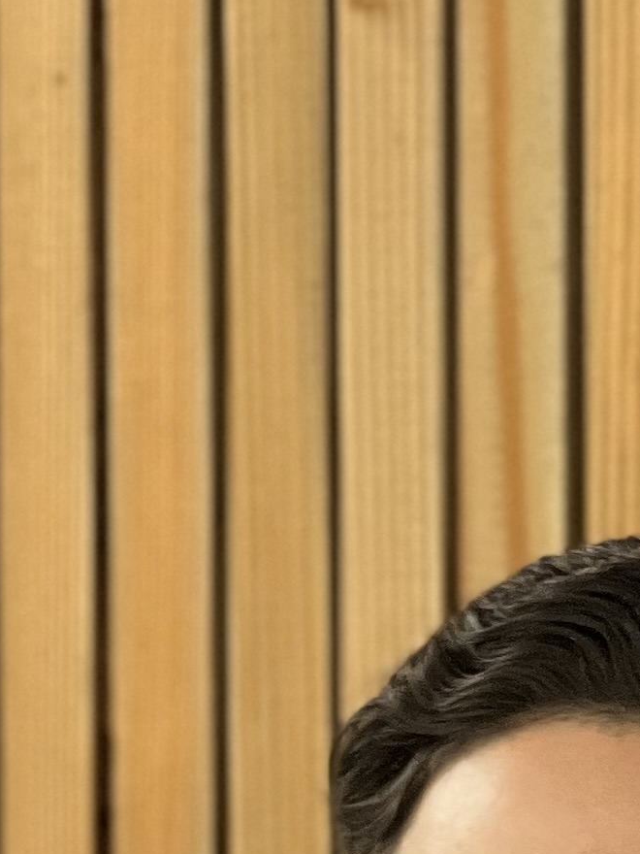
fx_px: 8702
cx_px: 740
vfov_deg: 5.5
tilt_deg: -4.7
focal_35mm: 353
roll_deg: -0.3
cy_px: 1705
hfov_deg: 4.2
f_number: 2.8
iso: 250
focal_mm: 9
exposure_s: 1/113
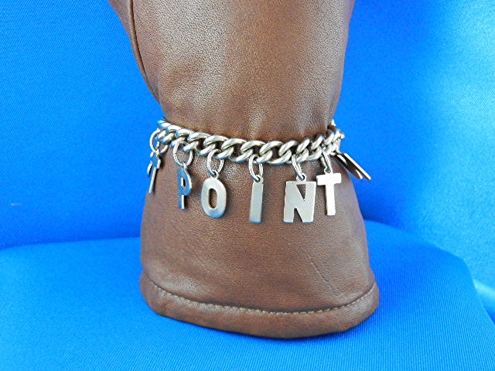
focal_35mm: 52
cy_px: 186
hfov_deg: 36.8
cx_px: 248
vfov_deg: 28.0
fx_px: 744
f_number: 3.9
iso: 200
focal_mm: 9.3
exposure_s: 1/4.9
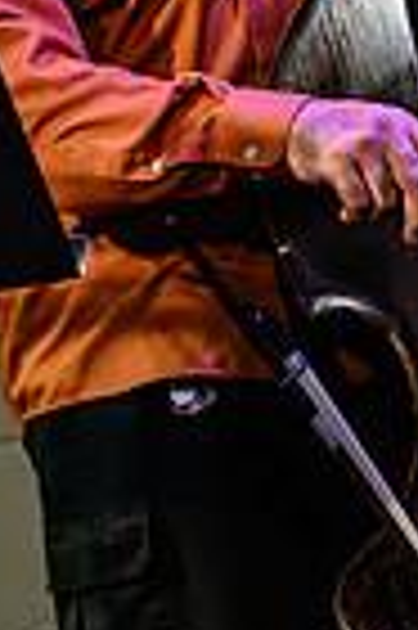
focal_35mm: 370
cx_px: 445
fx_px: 6460
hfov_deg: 3.7
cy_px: -274
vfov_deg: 5.5
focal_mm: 115
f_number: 4
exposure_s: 1/100
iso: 5000
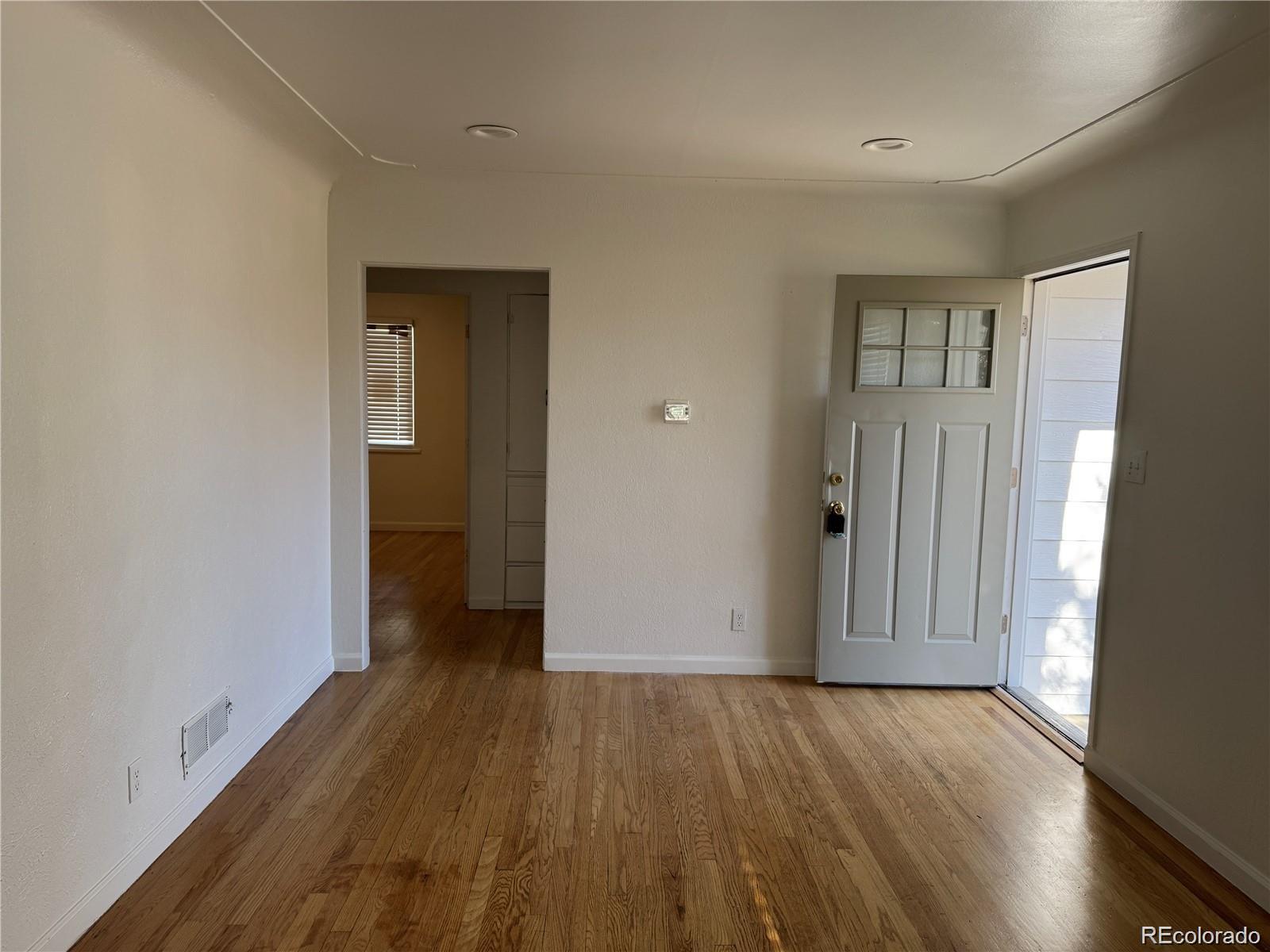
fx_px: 881
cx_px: 635
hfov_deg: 71.6
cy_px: 476
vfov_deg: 56.8
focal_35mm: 24
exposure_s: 1/121
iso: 64
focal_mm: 6.76
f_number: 1.78
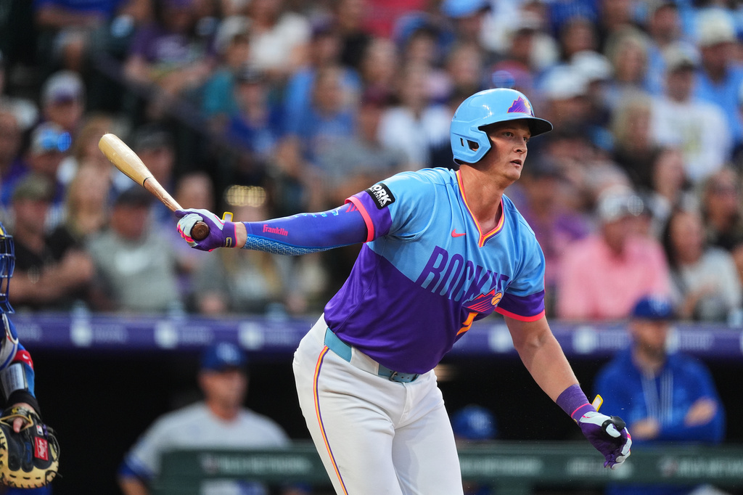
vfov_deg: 2.3
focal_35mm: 600
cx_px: 372
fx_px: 12379
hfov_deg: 3.4
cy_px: 248
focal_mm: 600
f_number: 4
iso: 2500
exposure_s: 1/1600
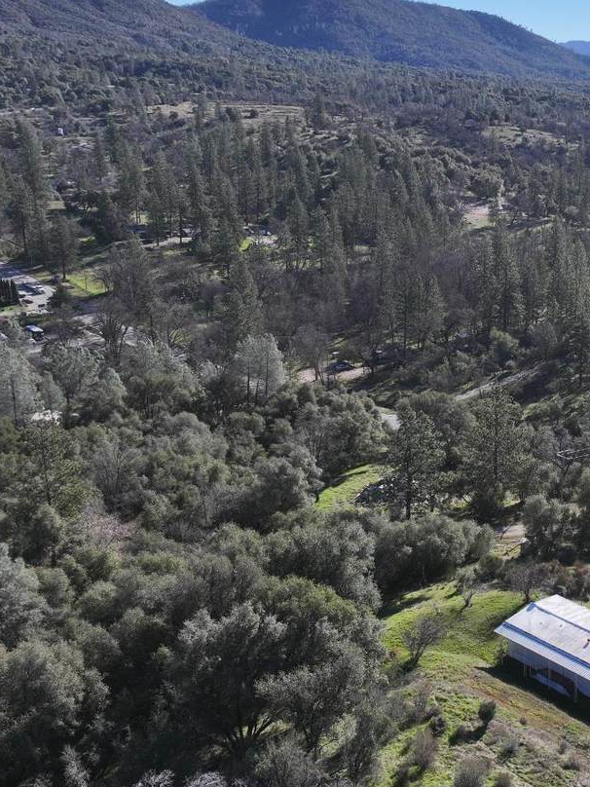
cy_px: 403
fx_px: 864
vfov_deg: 49.0
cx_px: 541
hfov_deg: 35.3
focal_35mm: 38
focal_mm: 12.29
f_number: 2.8
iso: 190
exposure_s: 1/2500
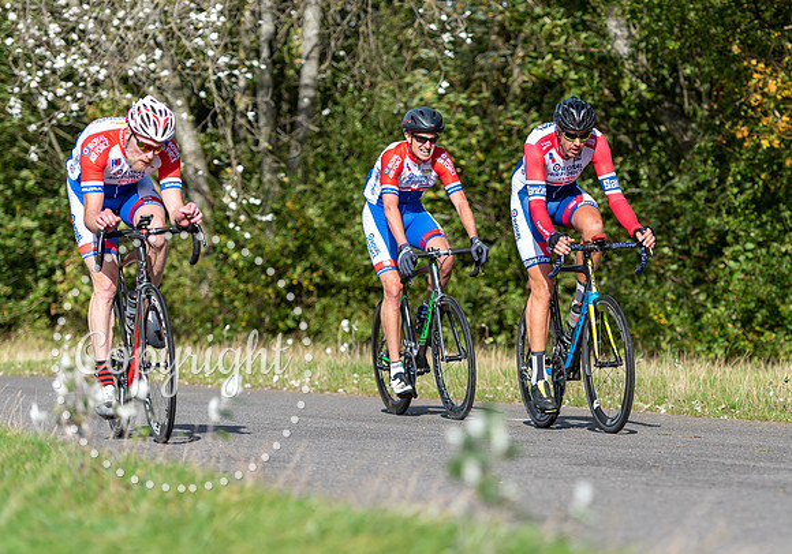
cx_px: 550
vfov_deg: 8.3
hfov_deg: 11.8
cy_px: 188
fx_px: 3819
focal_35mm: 171
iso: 160
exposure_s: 1/2000
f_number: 3.2
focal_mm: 125
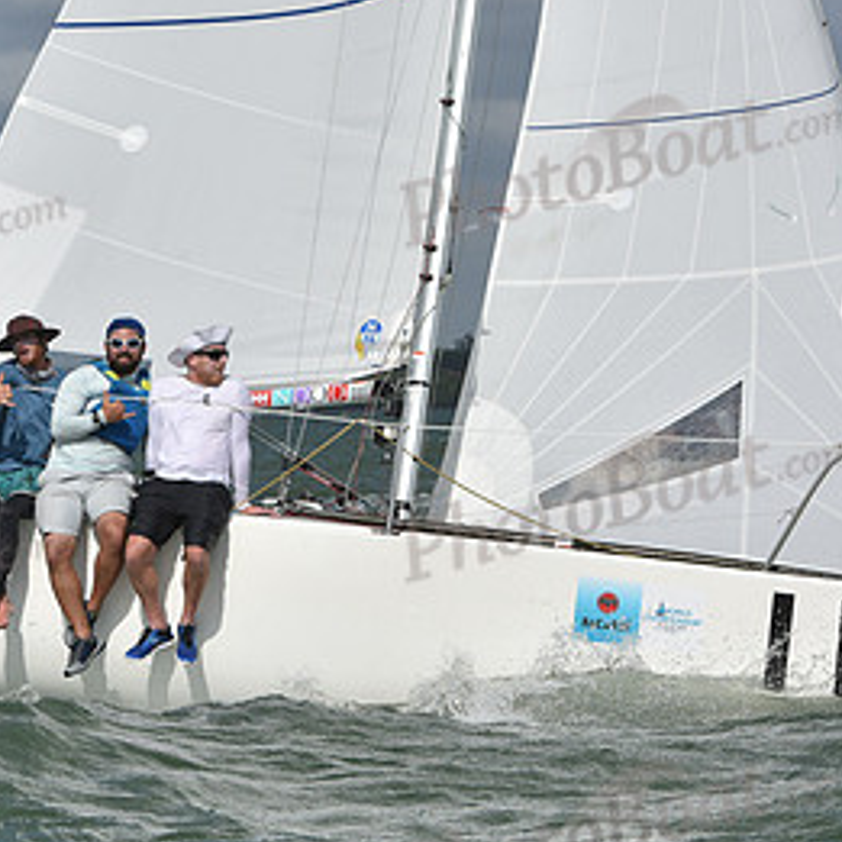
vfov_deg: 6.6
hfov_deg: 6.6
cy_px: 376
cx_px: 236
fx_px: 7265
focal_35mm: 264
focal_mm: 140
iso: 250
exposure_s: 1/1250
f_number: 11
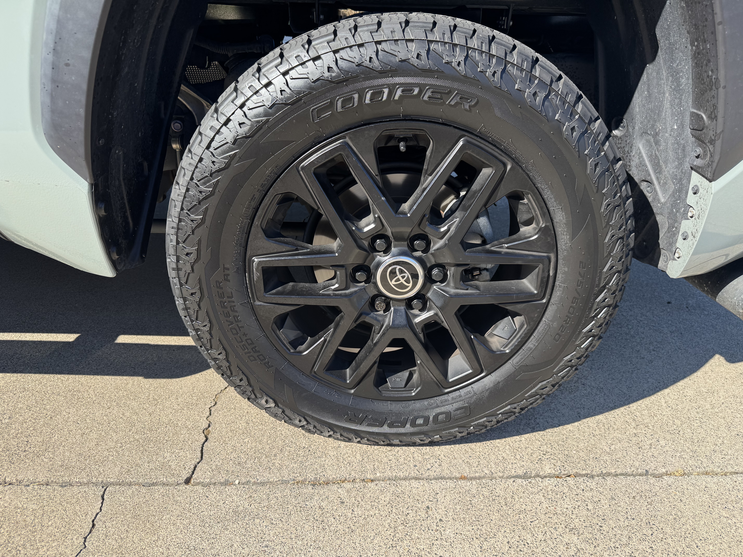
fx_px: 515
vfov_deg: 56.8
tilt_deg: -29.0
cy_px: 278
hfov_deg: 71.6
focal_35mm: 24
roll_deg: +3.0
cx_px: 372
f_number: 1.78
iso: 80
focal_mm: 6.76
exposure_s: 1/1560
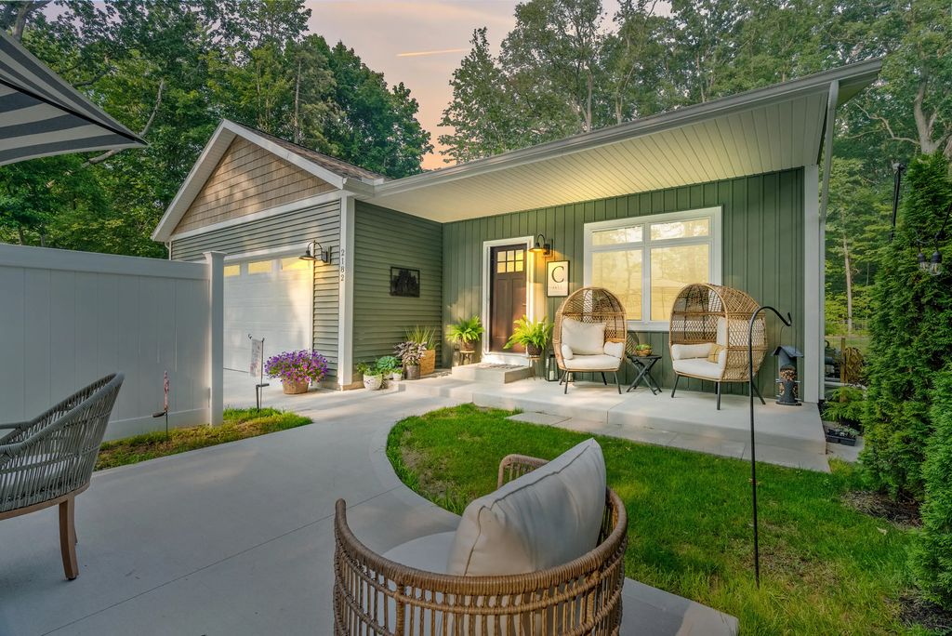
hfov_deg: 96.7
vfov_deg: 73.8
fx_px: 423
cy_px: 318
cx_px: 476
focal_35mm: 16
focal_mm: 16
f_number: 9
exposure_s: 1/30
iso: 1600
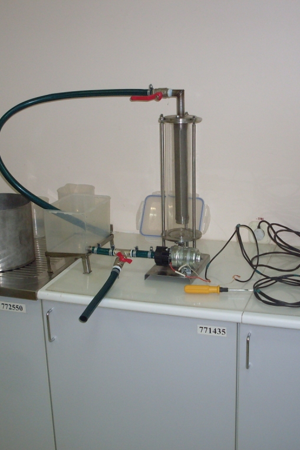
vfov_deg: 37.5
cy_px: 224
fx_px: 663
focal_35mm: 53
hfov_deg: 25.5
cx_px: 182
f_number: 2.8
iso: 100
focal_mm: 6.3
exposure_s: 1/45
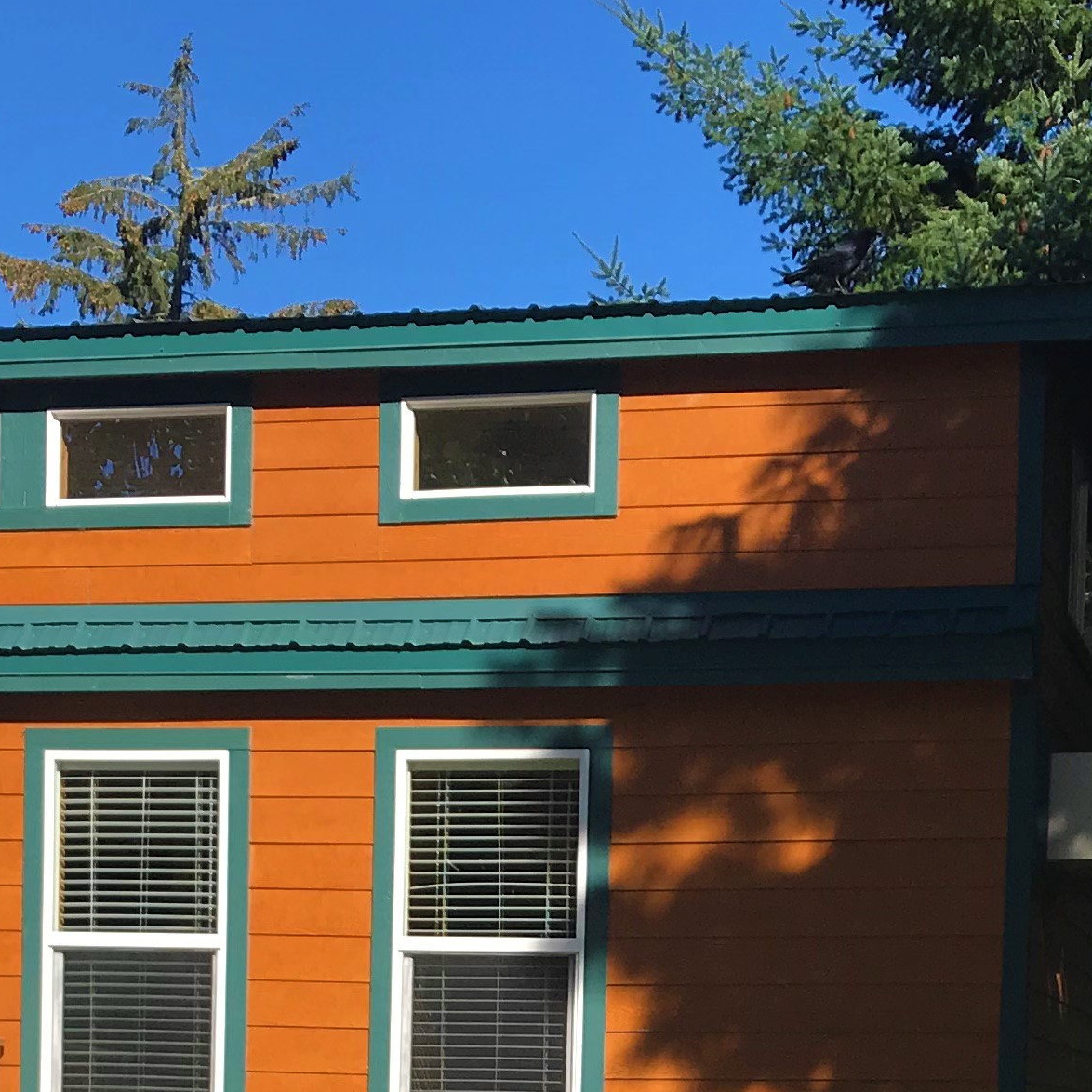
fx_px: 3034
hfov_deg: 20.4
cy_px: 1226
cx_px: 568
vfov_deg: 19.5
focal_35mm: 85
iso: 20
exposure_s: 1/1916
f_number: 1.8
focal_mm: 3.99
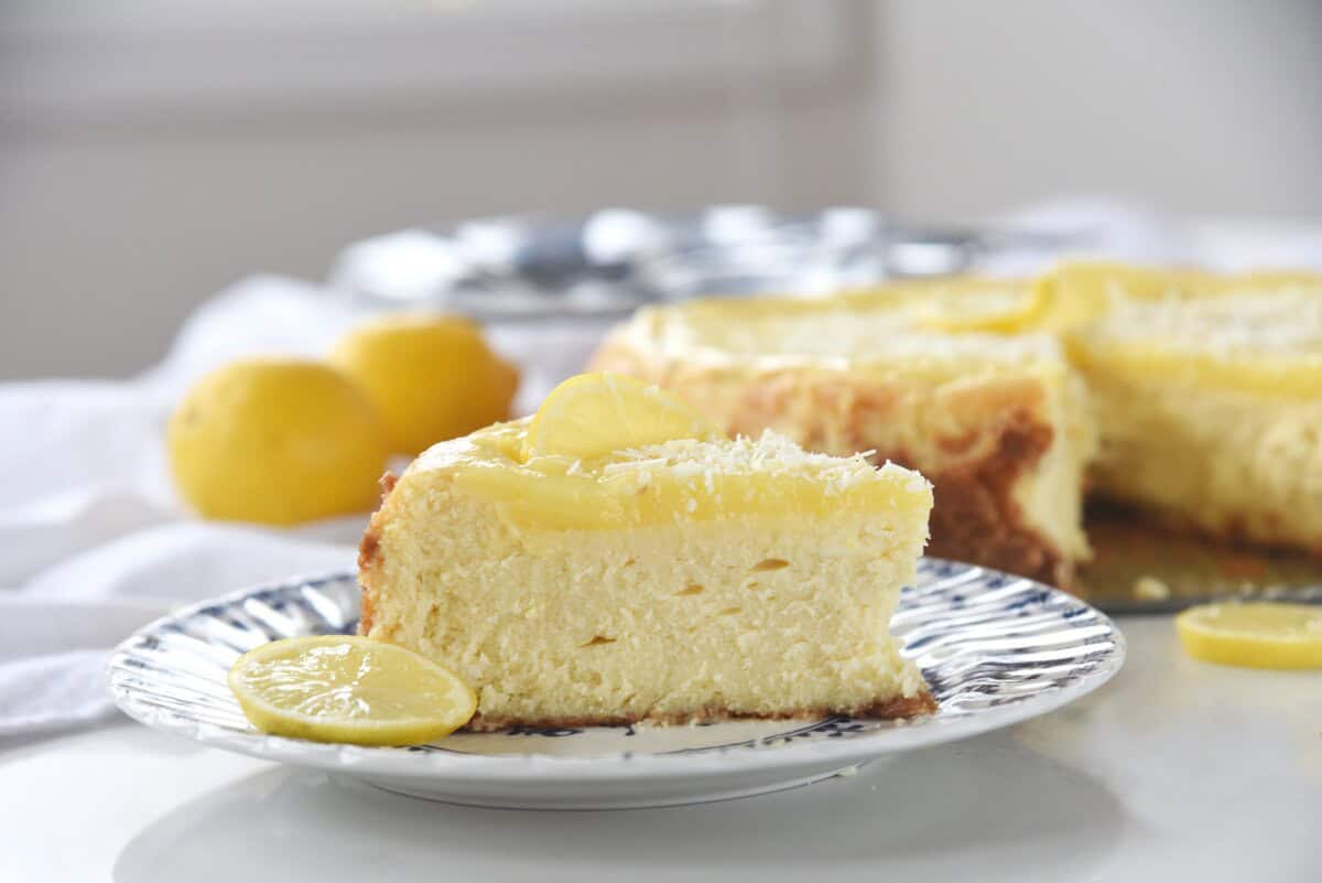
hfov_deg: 19.4
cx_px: 661
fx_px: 3857
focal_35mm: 105
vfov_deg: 13.1
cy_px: 442
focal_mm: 105
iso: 1250
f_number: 6.3
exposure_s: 1/160
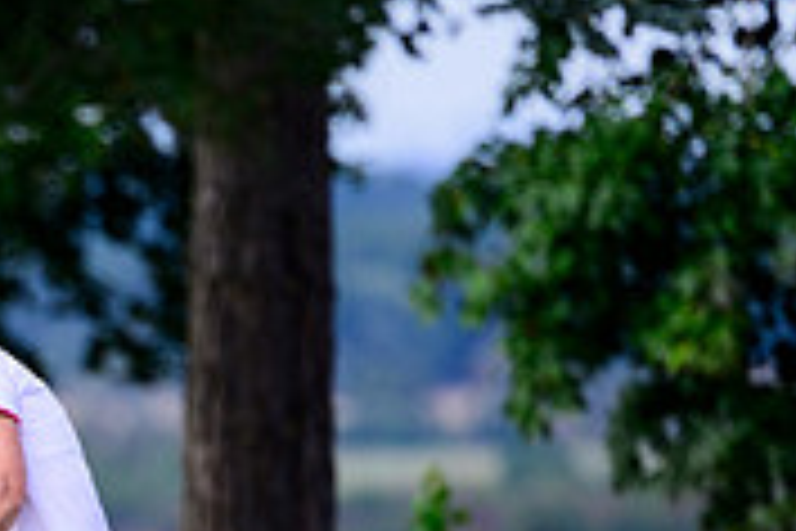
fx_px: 29052
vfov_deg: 1.0
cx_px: -445
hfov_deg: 1.6
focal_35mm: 1314
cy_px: 740
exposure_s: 1/1000
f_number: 5.6
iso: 500
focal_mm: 400
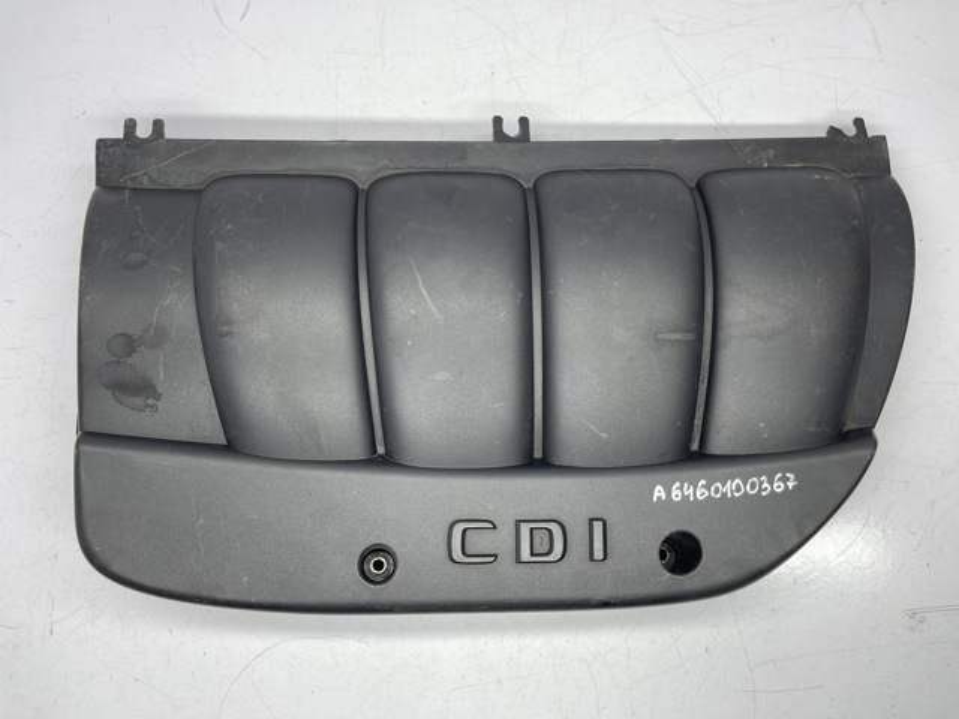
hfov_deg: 69.4
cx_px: 480
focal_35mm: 25
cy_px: 360
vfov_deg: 54.9
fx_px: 693
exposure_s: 1/144
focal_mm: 5.1
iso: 32
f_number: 1.6
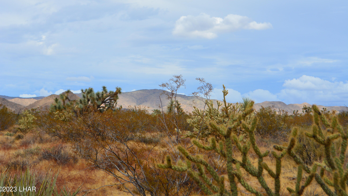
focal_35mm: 88
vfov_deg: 13.8
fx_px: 808
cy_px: 82
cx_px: 173
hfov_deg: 24.3
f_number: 11
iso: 200
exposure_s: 1/400
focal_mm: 55
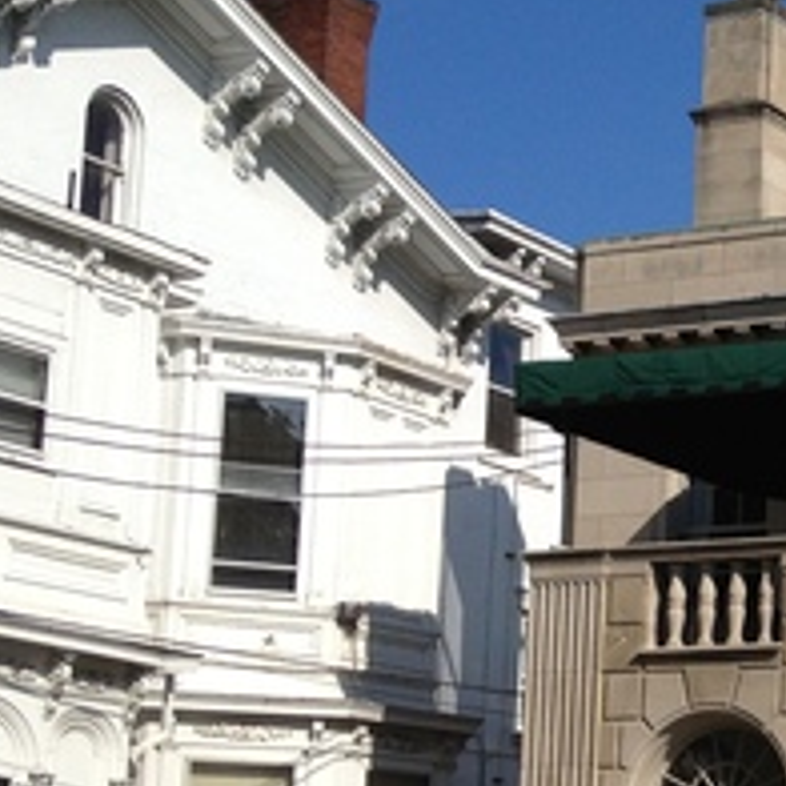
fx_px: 2595
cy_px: 666
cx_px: 1191
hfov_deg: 15.8
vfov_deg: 17.0
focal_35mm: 101
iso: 50
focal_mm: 4.28
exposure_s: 1/2404
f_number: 2.4
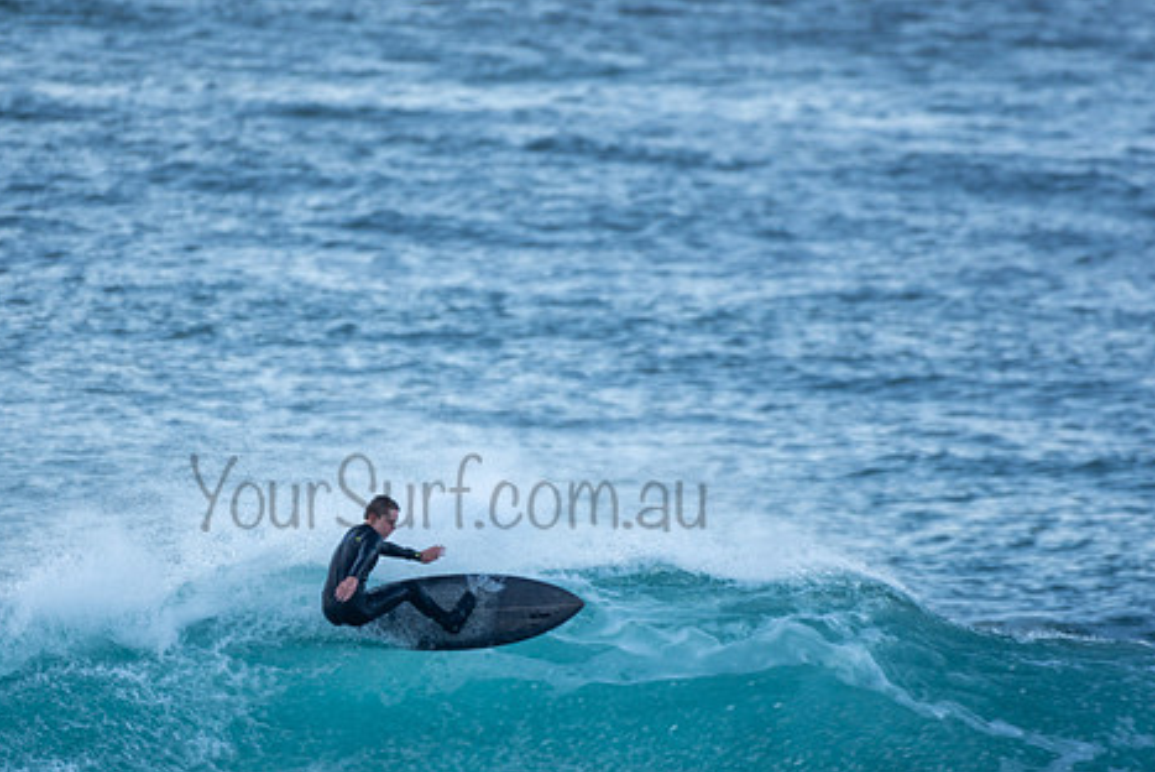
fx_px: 29887
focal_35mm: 931
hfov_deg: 2.2
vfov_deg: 1.5
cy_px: 471
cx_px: 445
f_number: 5.6
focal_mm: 500
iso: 180
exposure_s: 1/250
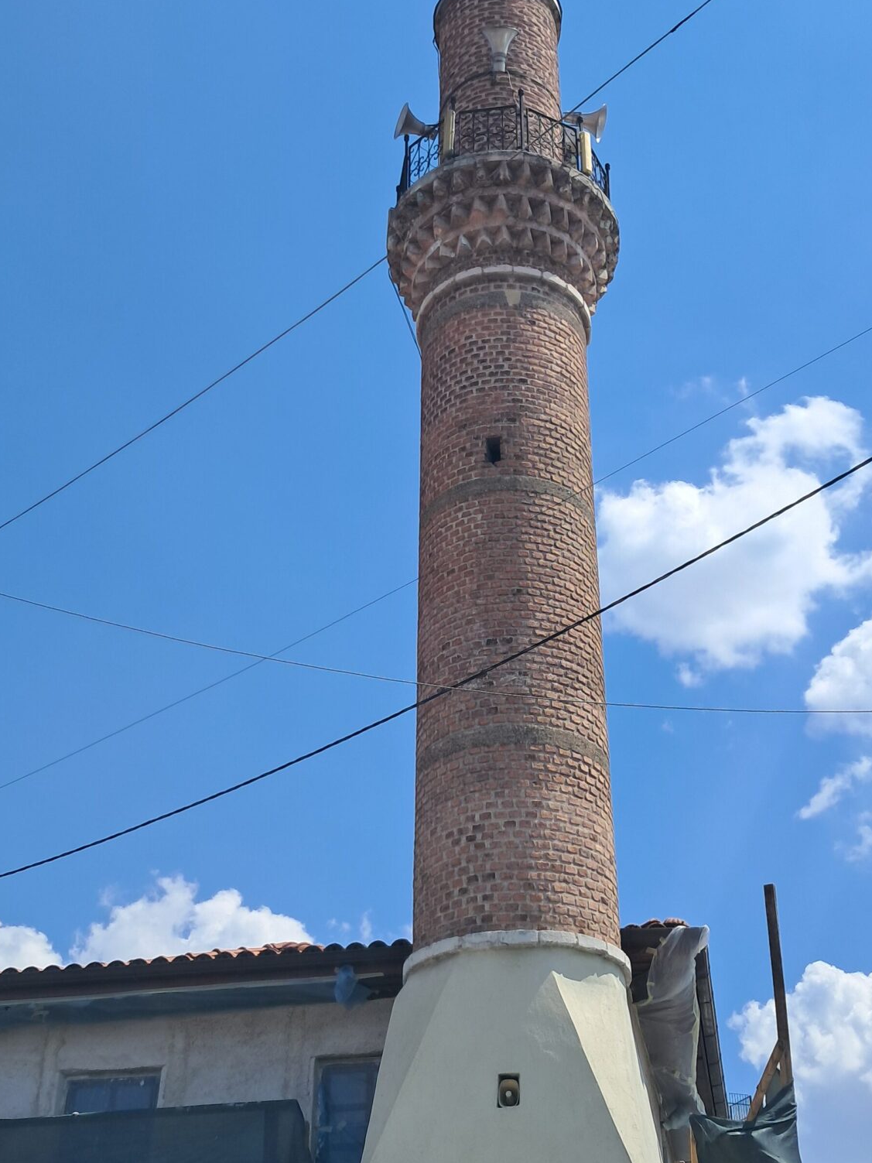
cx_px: 500
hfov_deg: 31.5
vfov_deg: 41.2
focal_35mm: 46
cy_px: 589
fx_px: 1545
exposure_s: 1/897
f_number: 1.8
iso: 50
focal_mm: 4
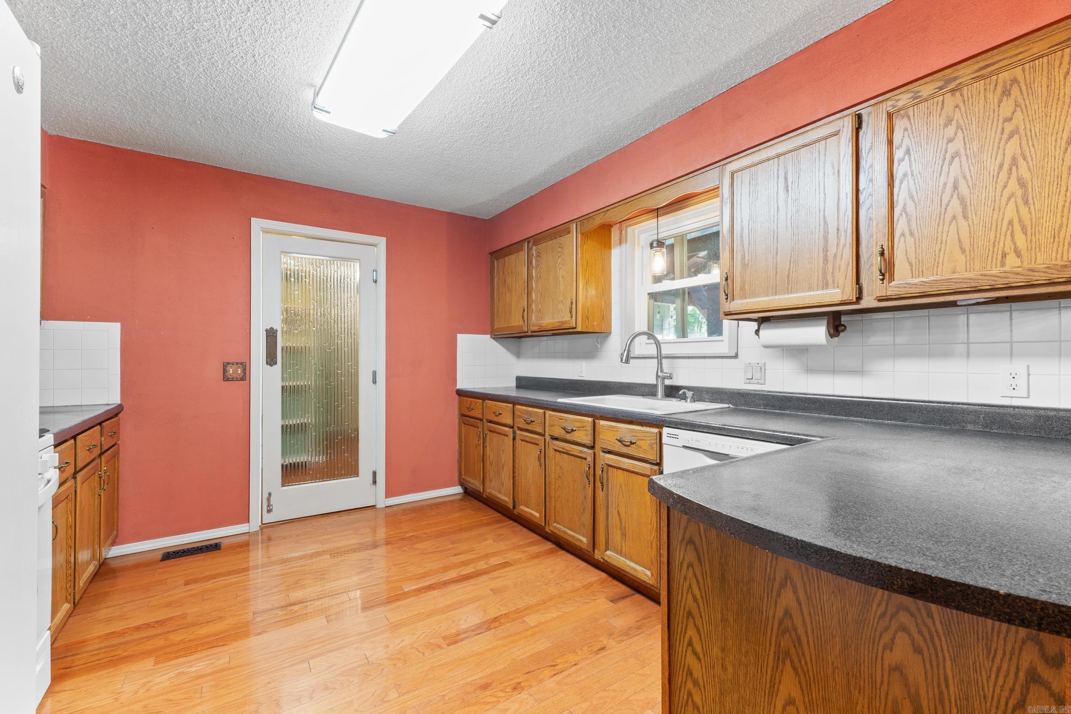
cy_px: 357
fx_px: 446
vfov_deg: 77.3
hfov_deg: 100.4
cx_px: 536
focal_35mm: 15
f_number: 7.1
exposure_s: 1/2.5
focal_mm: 10
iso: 400
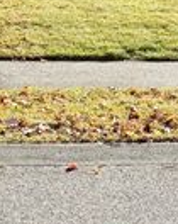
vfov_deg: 20.0
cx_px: -70
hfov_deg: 16.1
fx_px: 588
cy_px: -57
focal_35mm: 89
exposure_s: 1/2801
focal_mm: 6.76
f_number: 1.78
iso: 80
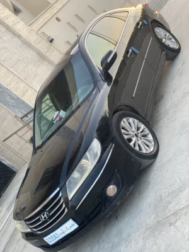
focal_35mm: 52
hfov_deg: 28.0
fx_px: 379
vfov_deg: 36.8
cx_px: 94
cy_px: 126
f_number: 2
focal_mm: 6
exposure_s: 1/122
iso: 100
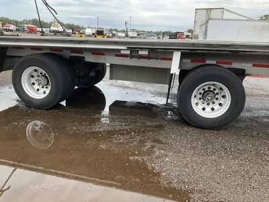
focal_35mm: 29
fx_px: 225
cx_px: 134
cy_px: 101
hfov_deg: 61.7
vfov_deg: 48.2
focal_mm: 3
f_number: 1.8
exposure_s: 1/406
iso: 25
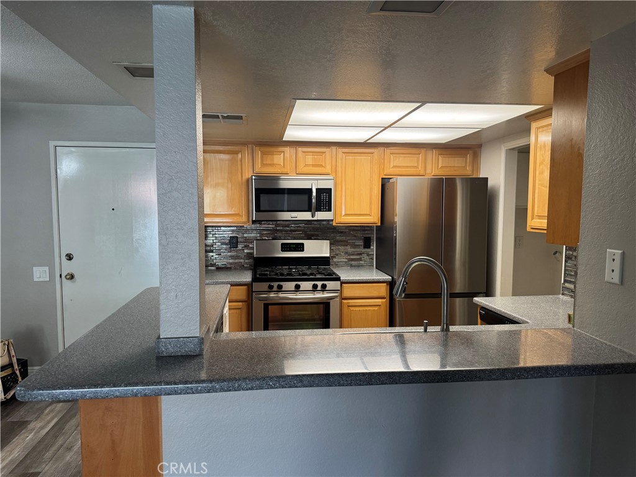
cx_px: 318
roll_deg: +0.9
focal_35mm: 24
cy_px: 238
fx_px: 441
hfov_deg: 71.6
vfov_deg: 56.8
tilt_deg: -5.1
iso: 200
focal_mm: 6.76
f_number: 1.78
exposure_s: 1/60
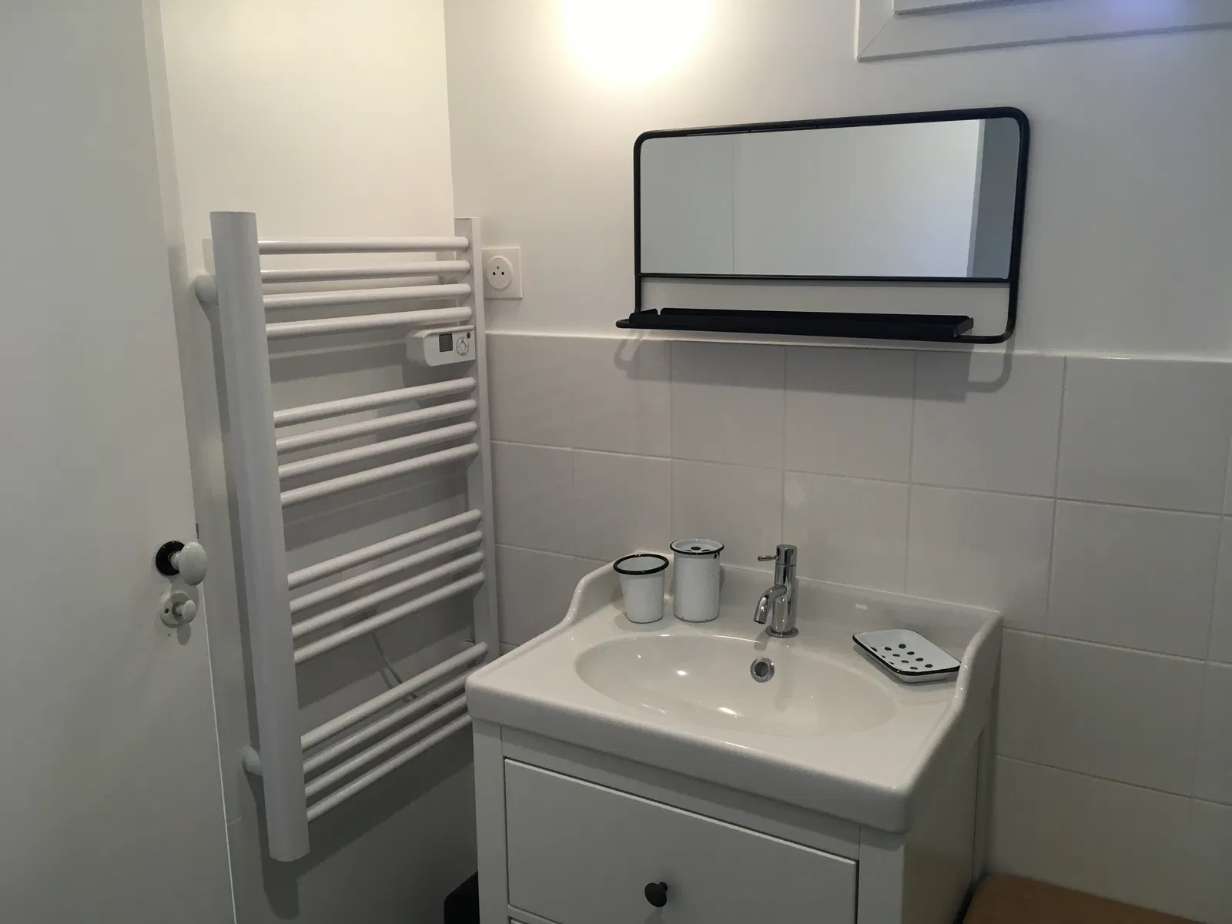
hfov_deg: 61.7
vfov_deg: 48.2
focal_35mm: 29
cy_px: 462
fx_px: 1032
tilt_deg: -11.7
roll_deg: -0.1
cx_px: 616
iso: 50
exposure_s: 1/33
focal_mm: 4.15
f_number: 2.2
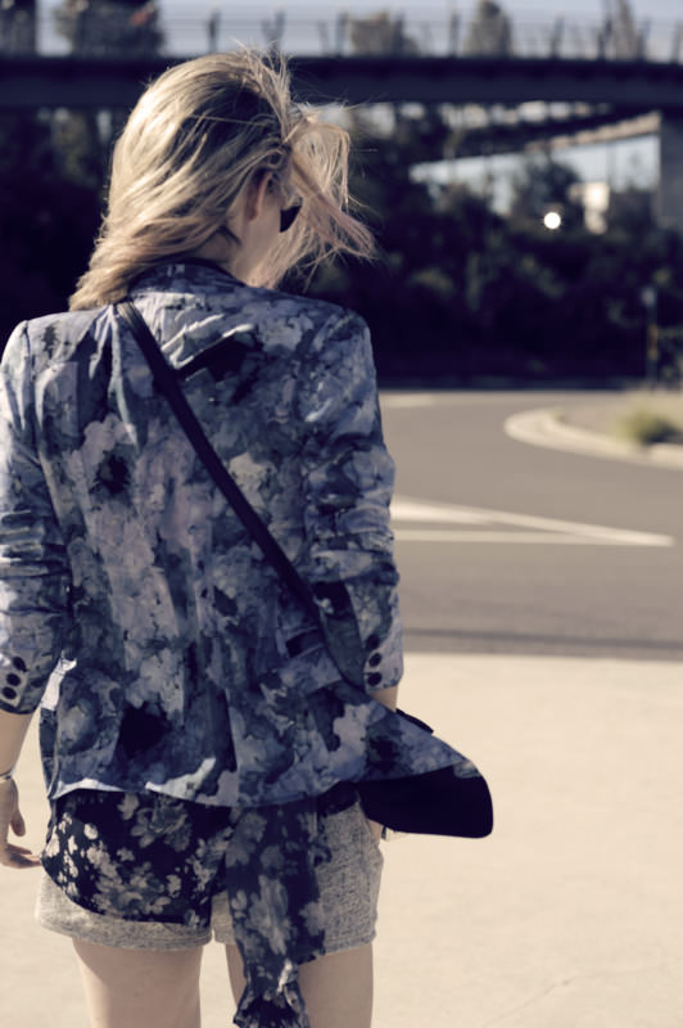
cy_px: 514
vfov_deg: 23.9
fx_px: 2423
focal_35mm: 85
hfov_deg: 16.0
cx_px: 342
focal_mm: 85
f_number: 5
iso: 100
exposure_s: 1/1000
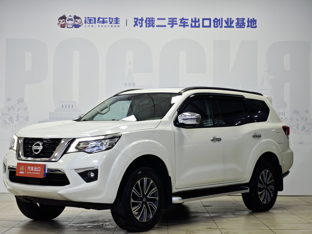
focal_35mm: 75
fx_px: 676
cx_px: 156
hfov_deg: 26.0
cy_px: 117
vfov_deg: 19.6
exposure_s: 1/100
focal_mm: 10.1
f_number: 2
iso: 400
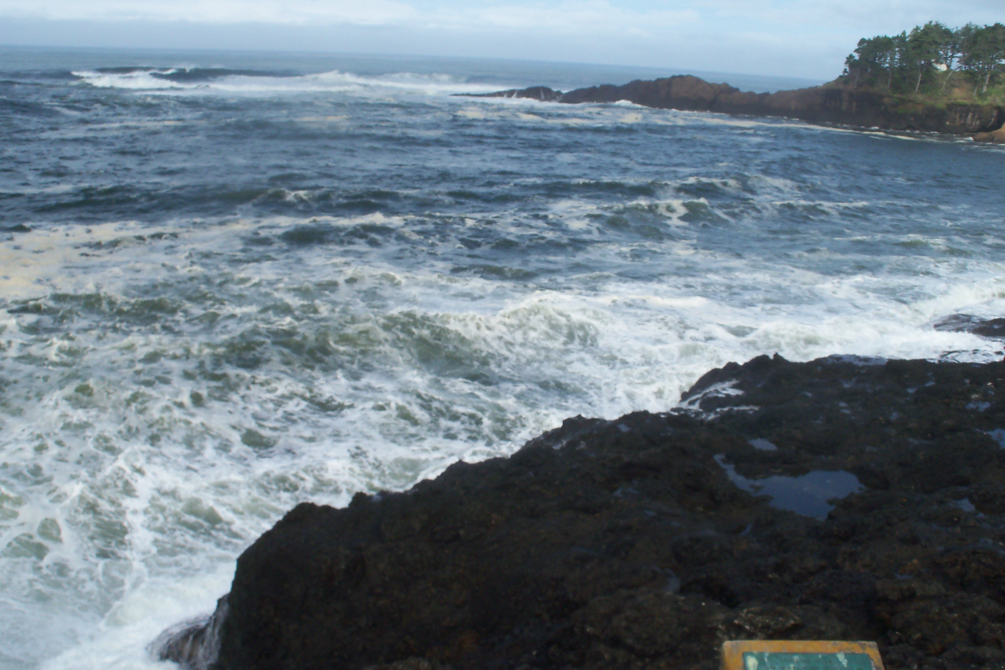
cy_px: 304
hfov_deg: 50.7
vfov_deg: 35.0
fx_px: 1061
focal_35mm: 38
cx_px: 491
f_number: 5.5
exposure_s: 1/320
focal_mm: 6.3
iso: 64
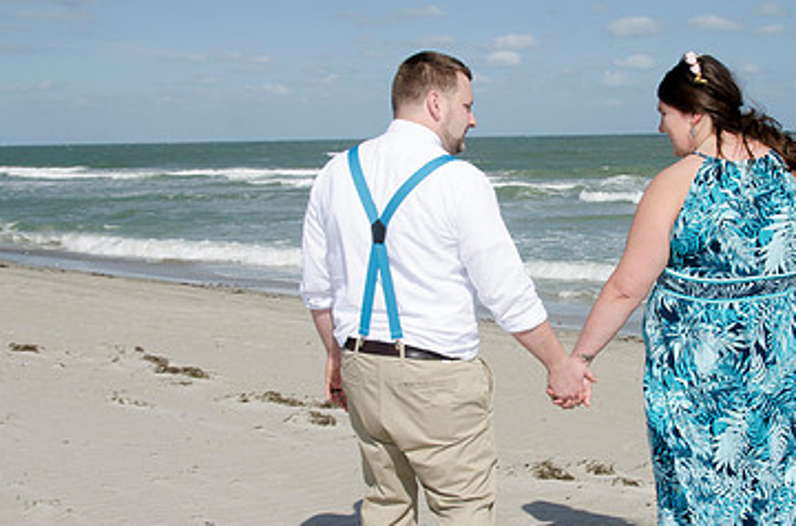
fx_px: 1279
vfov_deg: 23.2
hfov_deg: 34.1
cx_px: 568
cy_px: 292
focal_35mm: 58
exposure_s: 1/250
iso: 100
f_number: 11
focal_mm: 24
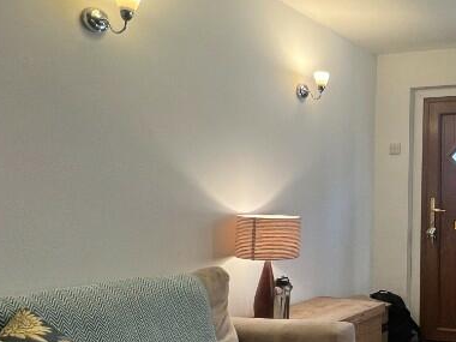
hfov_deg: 44.1
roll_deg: +0.1
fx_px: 461
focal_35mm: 35
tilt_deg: +1.1
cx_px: 466
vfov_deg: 40.6
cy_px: 191
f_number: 1.8
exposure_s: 1/99
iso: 160
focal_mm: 1.57
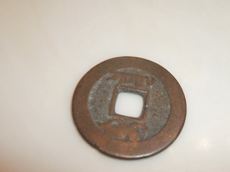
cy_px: 78
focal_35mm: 49
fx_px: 326
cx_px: 137
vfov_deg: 29.7
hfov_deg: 38.8
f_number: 3.3
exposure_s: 1/30
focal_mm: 5.9
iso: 64
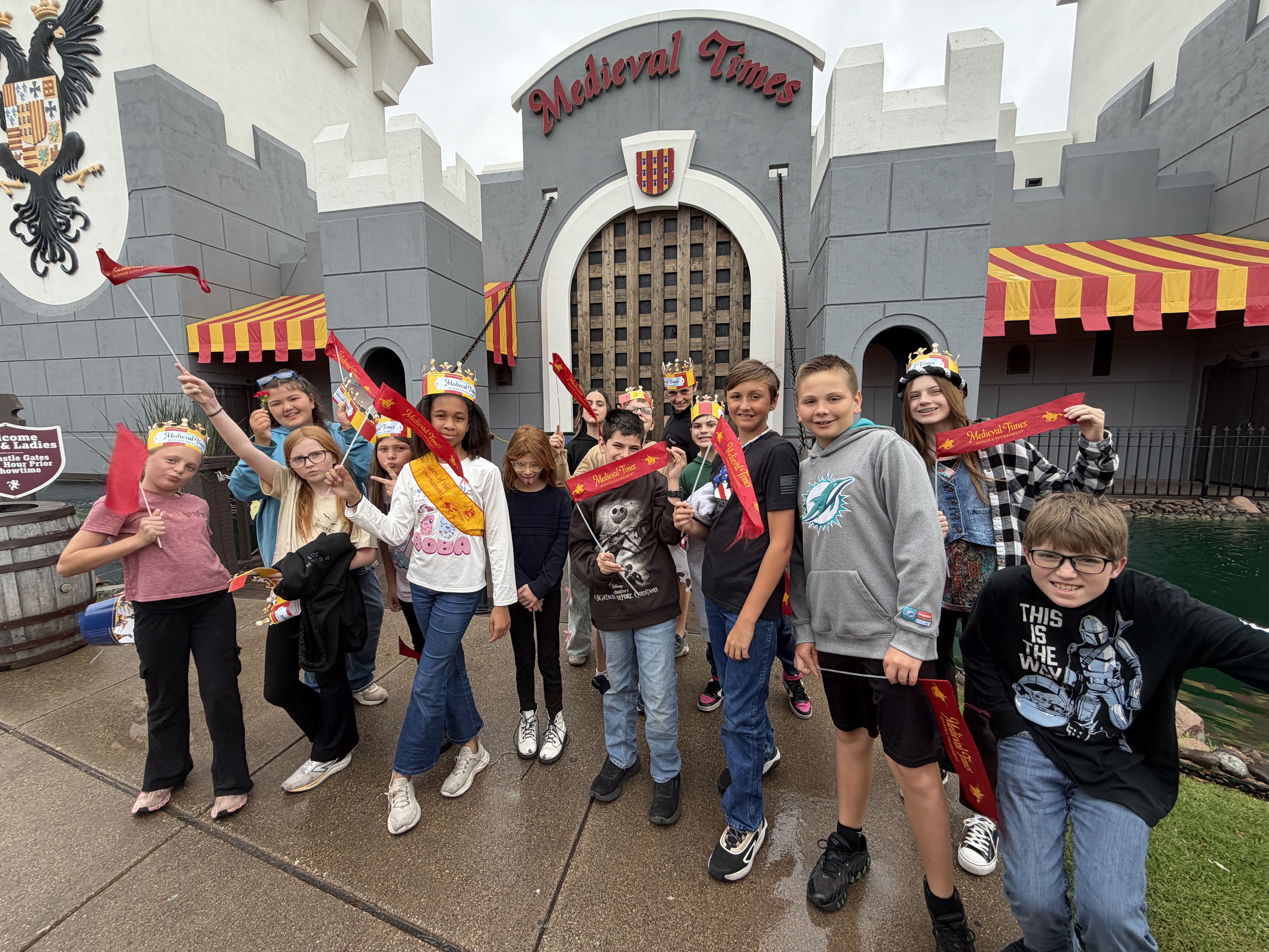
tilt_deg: -5.9
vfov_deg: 85.7
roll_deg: +0.9
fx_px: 513
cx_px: 634
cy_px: 476
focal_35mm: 14
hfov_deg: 102.1
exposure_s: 1/129
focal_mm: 2.22
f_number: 2.2
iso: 40
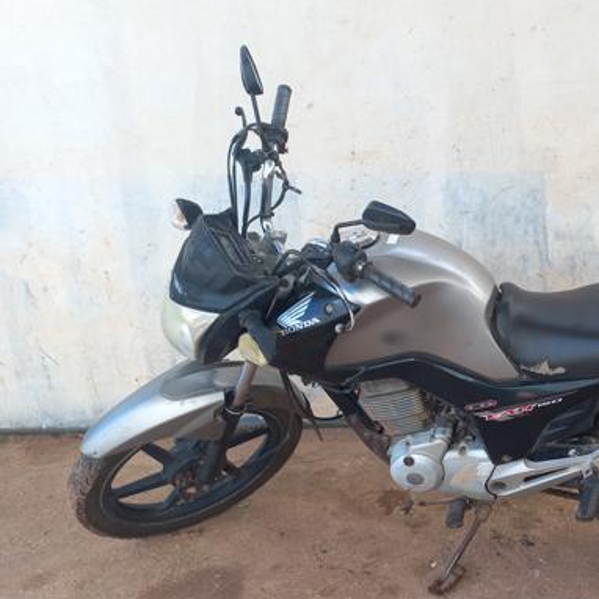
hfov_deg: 42.7
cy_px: 329
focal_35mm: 37
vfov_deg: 44.9
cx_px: 489
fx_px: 724
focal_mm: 4.6
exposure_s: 1/100
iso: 32
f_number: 1.8
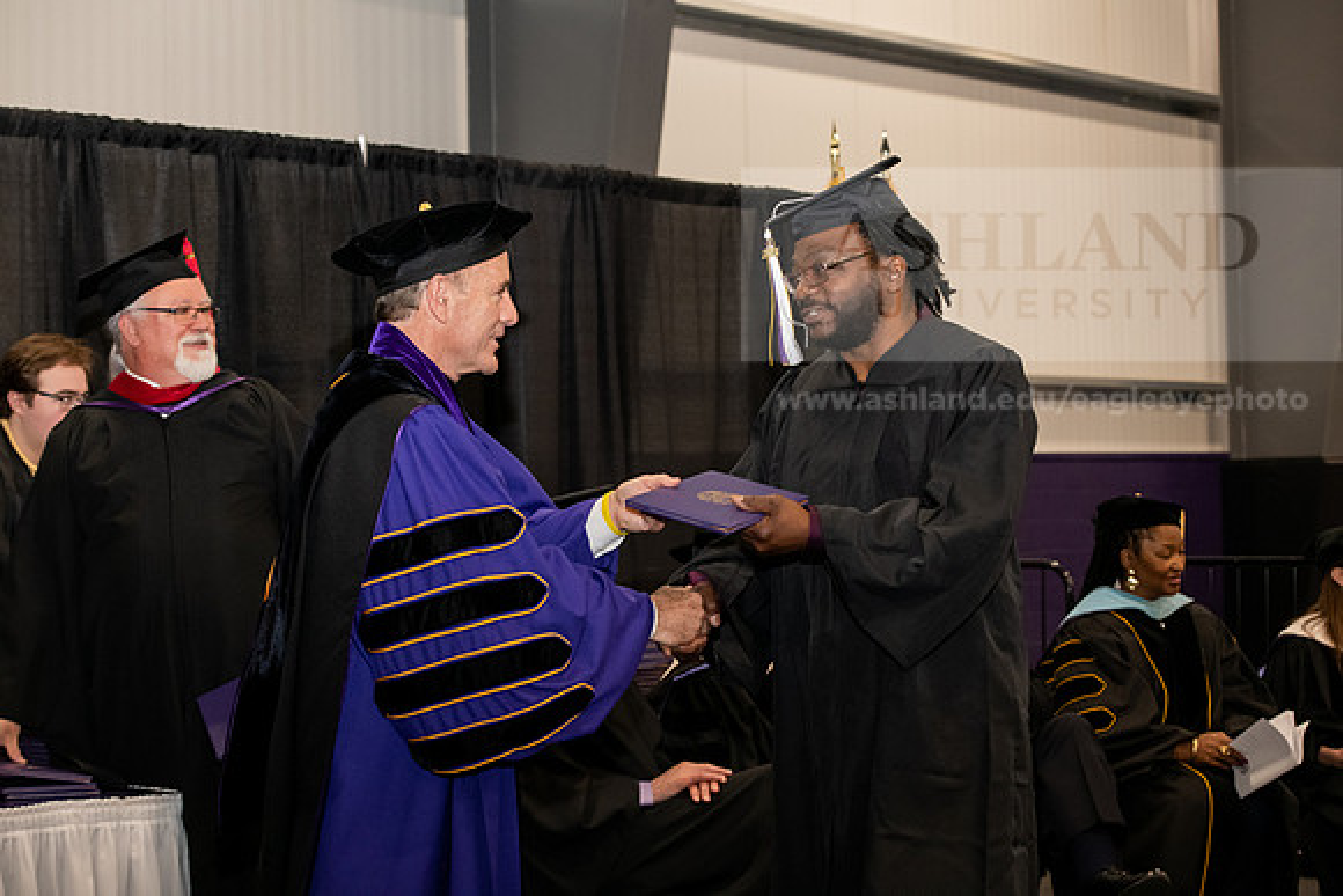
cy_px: 448
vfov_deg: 19.5
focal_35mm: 70
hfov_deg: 28.8
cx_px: 672
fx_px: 2612
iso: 2500
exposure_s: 1/200
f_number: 5.6
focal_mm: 70
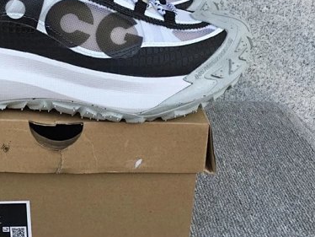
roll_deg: -0.3
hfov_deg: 35.1
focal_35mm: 53
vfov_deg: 27.3
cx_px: 67
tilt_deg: -19.8
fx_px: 483
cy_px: 73
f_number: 2.4
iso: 25
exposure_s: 1/409
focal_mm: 3.3
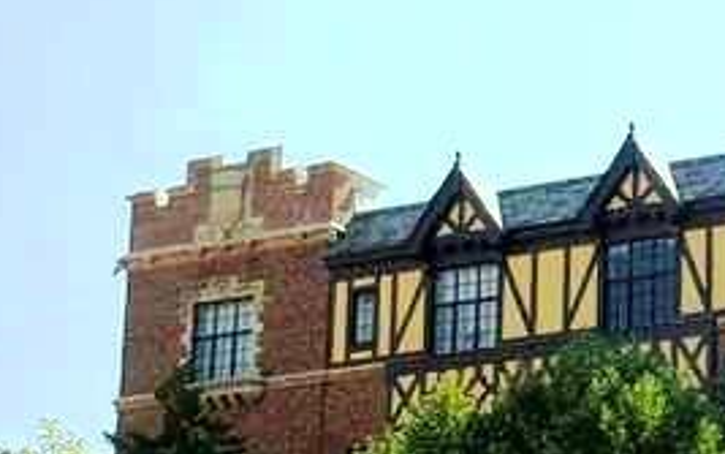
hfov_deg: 13.2
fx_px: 3063
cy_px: 239
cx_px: 806
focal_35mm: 155
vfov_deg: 8.5
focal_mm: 11
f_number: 4.5
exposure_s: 1/800
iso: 125
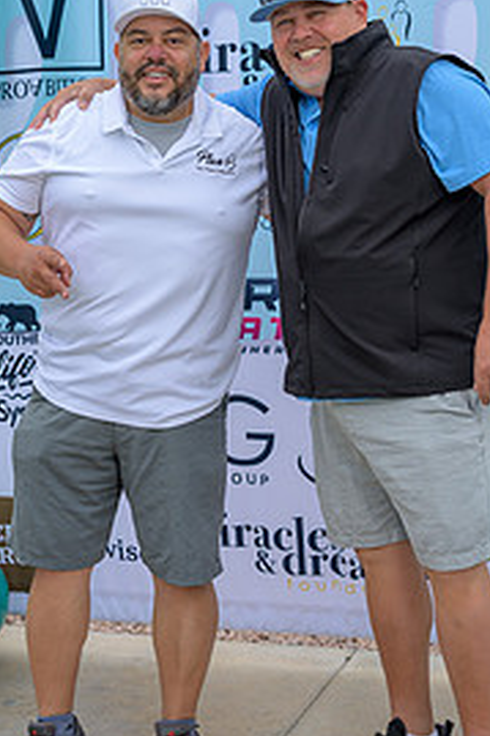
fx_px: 1574
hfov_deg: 17.7
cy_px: 271
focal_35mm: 77
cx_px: 249
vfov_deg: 26.2
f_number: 4
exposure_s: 1/200
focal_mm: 46
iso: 125
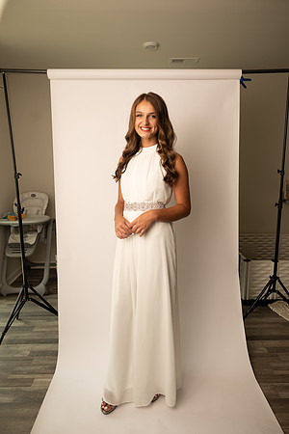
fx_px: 289
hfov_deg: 53.1
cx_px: 144
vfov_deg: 73.7
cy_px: 217
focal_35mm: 24
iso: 100
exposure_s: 1/160
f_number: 3.2
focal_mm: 24
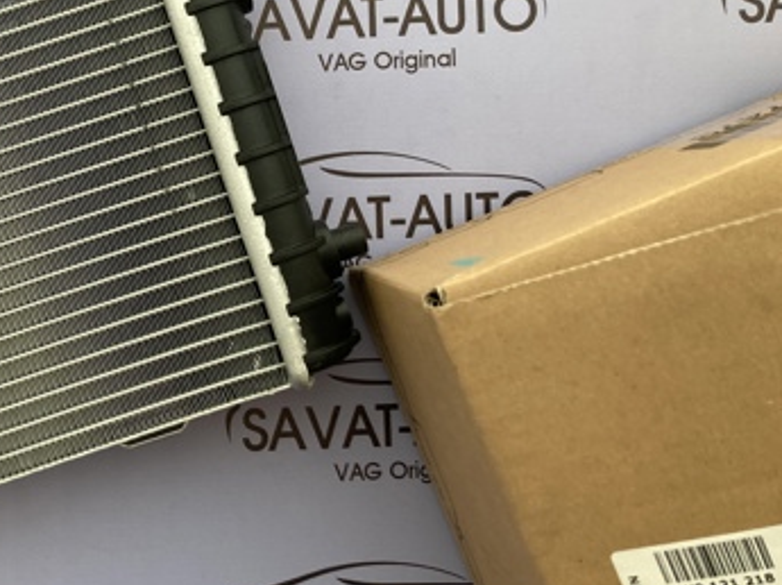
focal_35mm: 52
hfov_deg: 34.7
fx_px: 1173
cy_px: 178
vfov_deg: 27.7
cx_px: 75
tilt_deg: -89.9
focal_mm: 3.99
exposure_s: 1/93
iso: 80
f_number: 1.8
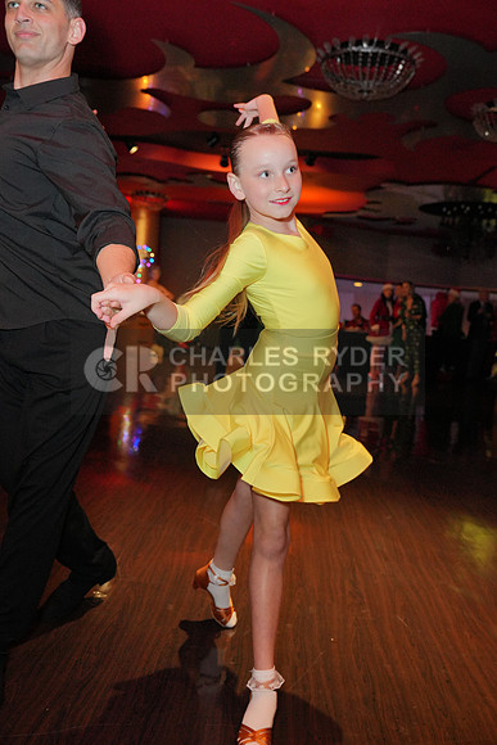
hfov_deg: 41.1
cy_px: 372
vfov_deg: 58.7
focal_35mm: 32
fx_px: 662
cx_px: 248
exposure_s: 1/200
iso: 4000
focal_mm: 32
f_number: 4
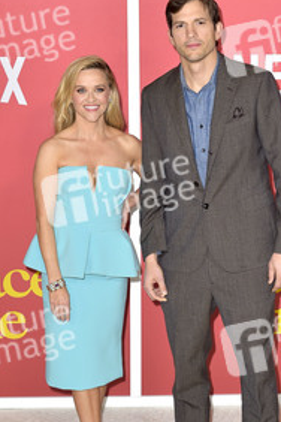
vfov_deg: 29.5
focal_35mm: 68
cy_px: 266
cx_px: 162
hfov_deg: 20.0
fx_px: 796
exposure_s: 1/250
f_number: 6.3
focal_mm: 48
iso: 640
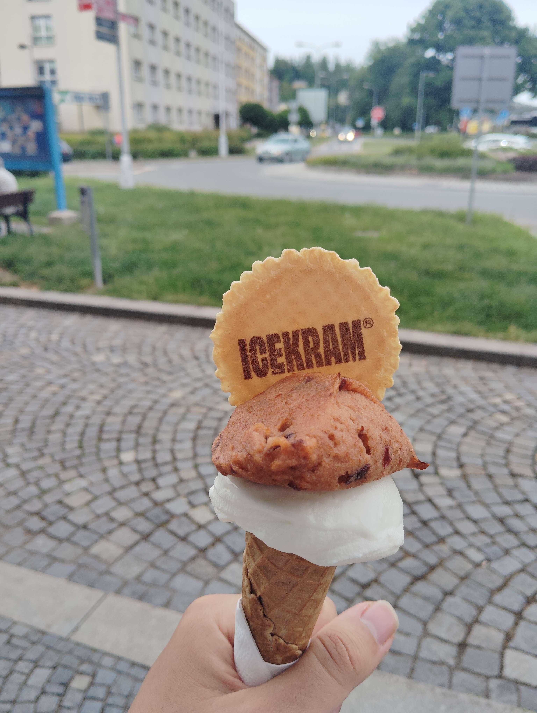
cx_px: 268
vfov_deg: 63.4
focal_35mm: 28
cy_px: 356
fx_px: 578
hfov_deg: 49.9
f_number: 1.8
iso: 50
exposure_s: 1/344
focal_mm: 4.22
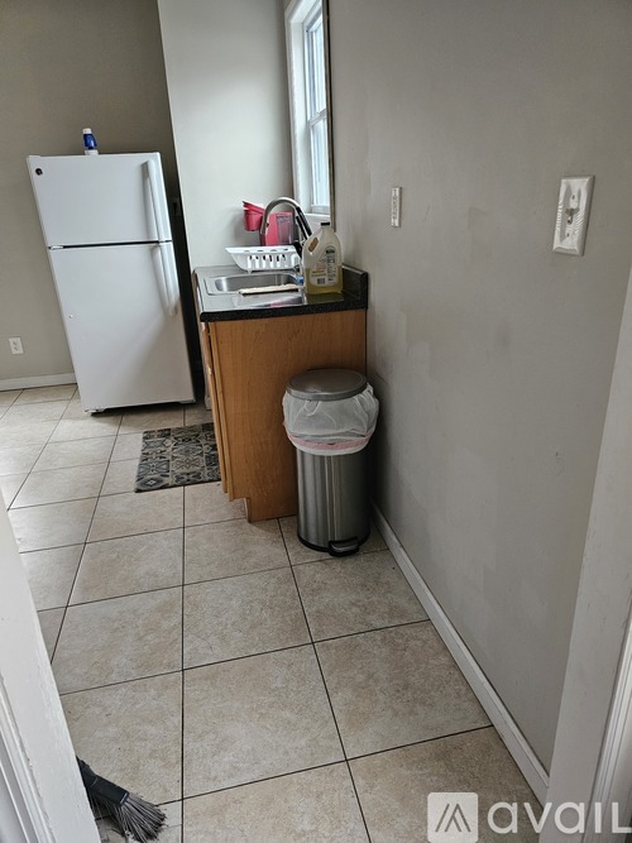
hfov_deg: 58.9
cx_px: 316
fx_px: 560
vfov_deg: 73.9
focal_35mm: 23
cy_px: 422
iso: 800
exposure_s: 1/120
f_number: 1.7
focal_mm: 6.3
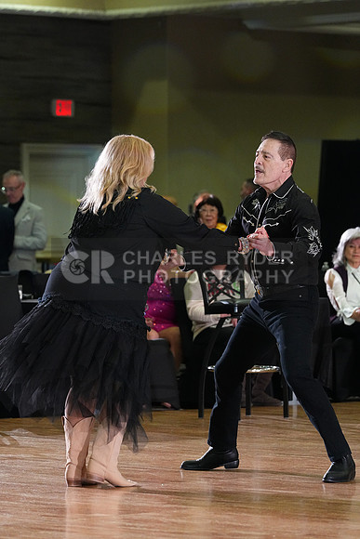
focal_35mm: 200
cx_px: 180
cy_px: 270
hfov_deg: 6.9
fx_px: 2998
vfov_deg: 10.3
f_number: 5.6
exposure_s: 1/320
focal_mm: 200
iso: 6400
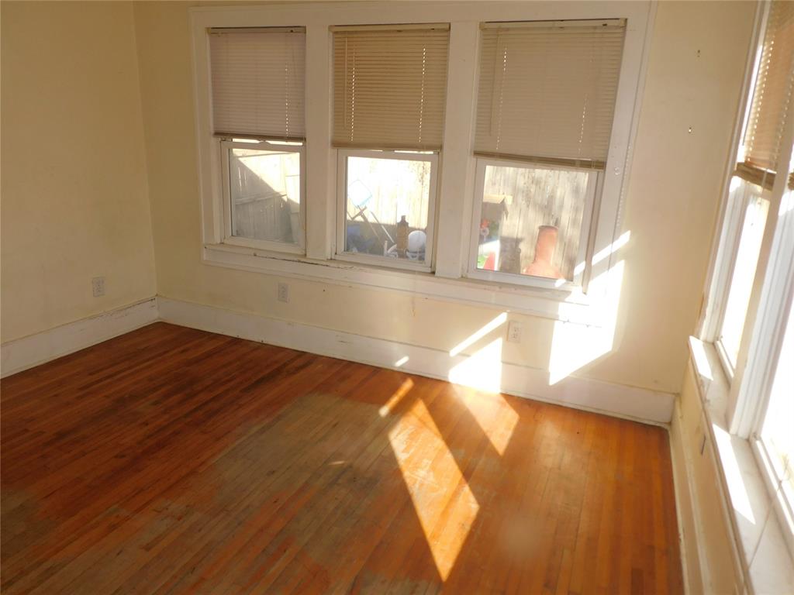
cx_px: 397
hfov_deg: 71.6
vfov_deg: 56.8
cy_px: 298
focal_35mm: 24
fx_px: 550
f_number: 3.3
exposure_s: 1/160
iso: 125
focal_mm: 4.3
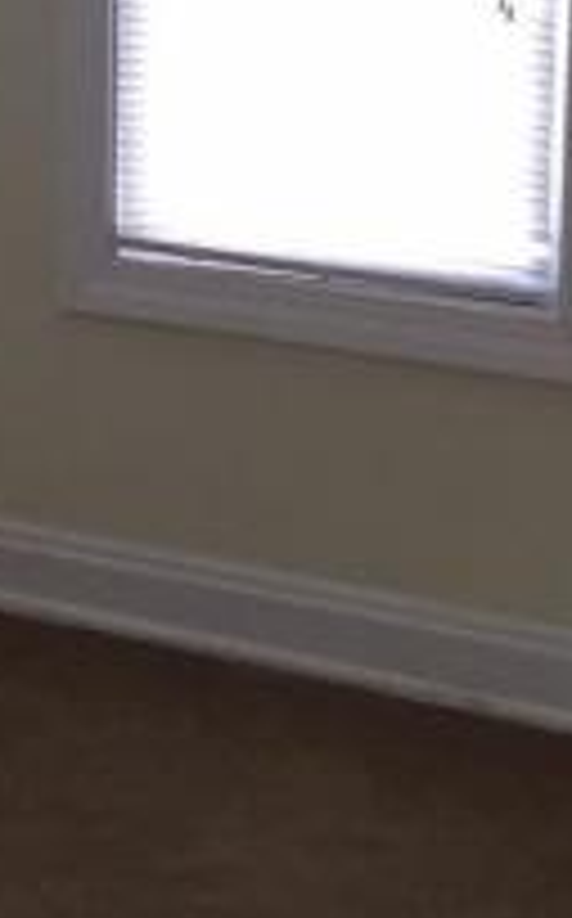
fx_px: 2901
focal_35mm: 116
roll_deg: +1.2
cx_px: -248
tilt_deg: -14.2
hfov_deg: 10.9
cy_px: 198
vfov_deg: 17.9
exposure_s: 1/30
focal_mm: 4.15
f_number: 2.2
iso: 32
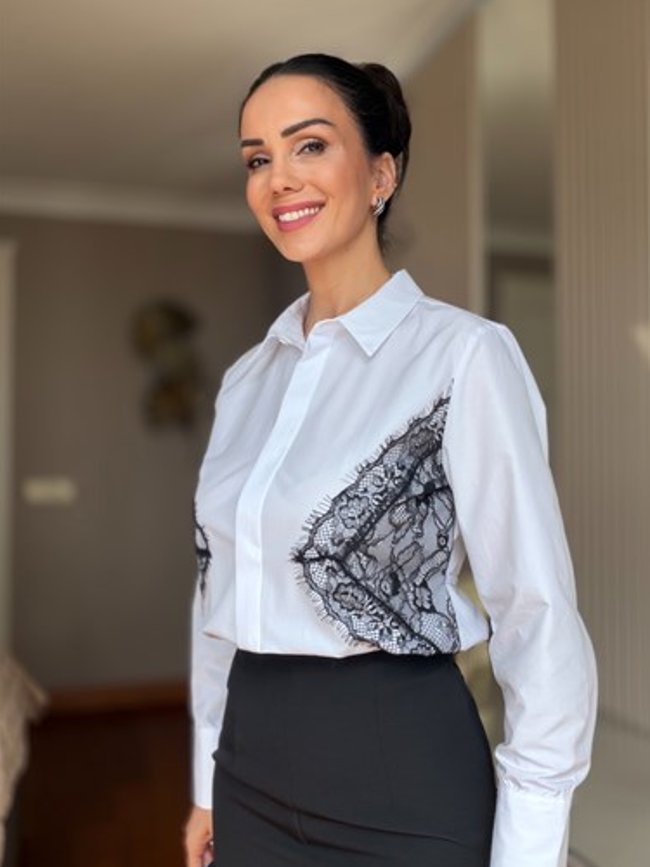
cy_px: 422
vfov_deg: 56.8
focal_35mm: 32
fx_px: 801
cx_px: 343
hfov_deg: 44.1
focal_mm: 2.71
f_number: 1.9
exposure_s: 1/166
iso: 32
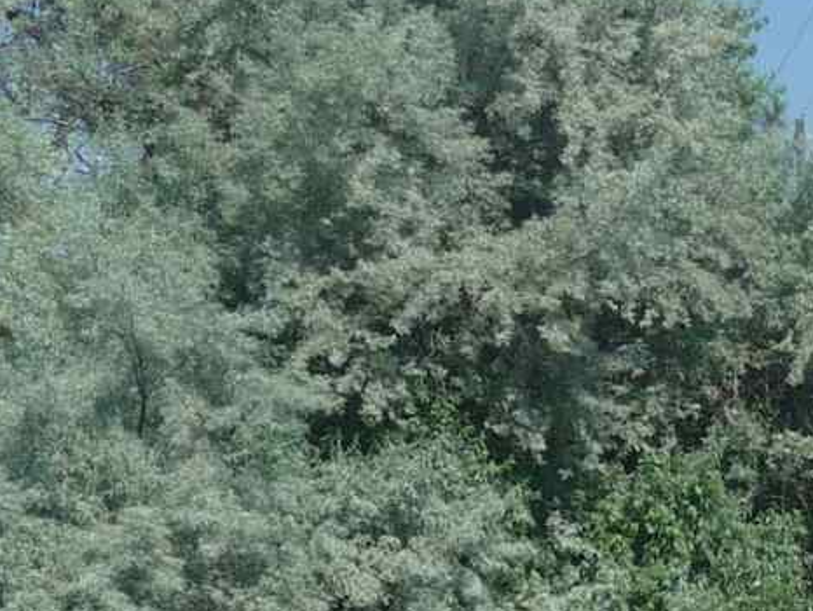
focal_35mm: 123
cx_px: 1213
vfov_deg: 11.4
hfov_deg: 14.9
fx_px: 2890
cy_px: 985
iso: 100
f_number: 8
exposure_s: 1/250
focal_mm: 4.7
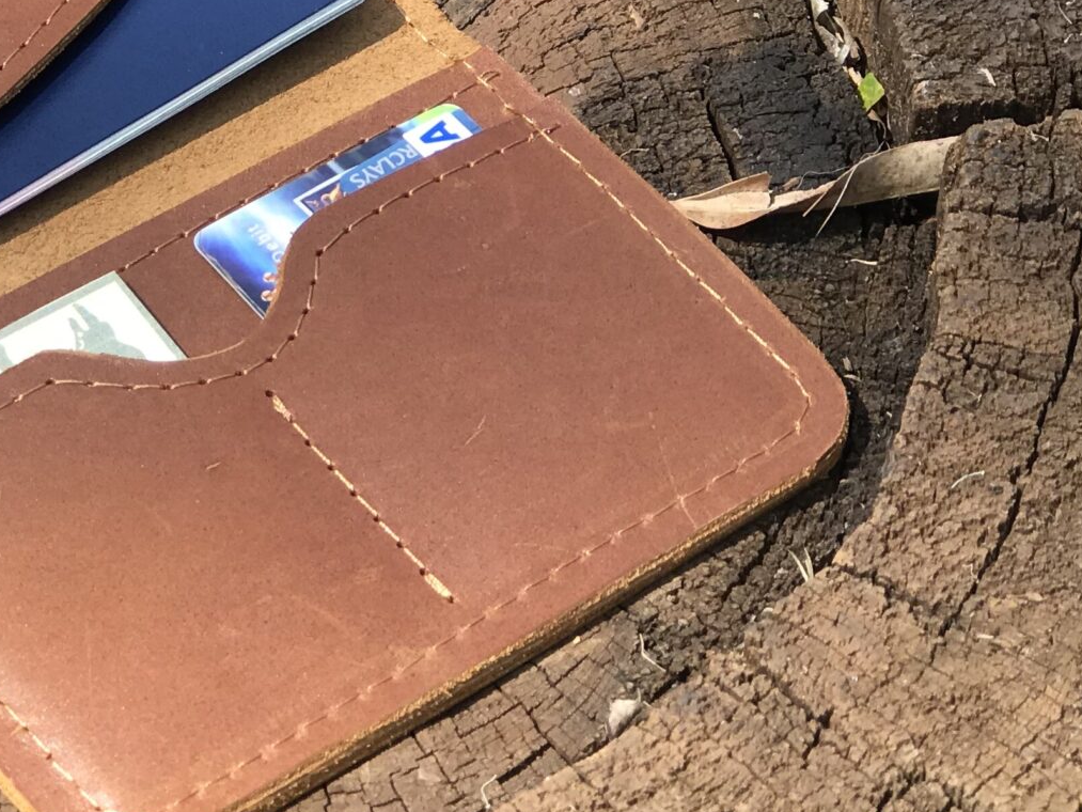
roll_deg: +1.1
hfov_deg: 13.6
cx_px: 225
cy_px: 72
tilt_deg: -43.6
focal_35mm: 144
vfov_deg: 10.2
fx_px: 4502
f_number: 2.8
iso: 20
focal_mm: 6.6
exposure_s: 1/212
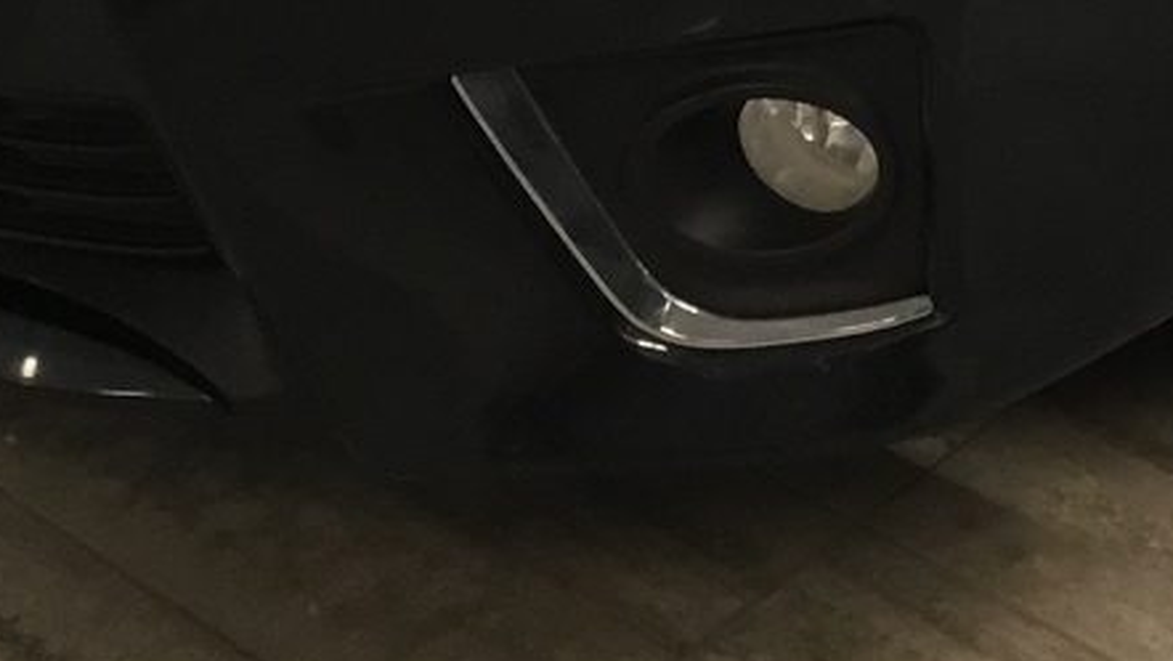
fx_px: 3423
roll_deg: -0.4
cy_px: -696
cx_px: 1000
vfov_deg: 10.1
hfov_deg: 19.2
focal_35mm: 110
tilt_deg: -17.9
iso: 100
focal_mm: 3.3
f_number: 2.4
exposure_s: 1/33
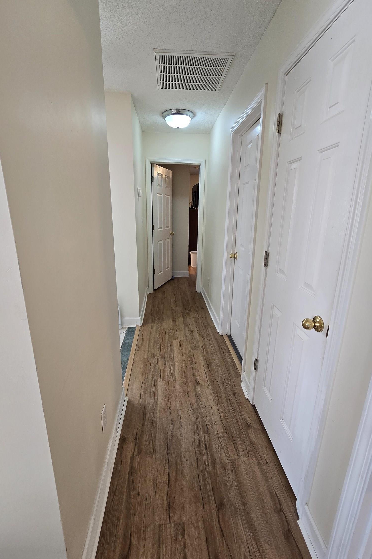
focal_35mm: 14
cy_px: 273
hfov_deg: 81.2
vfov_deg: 104.2
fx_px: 217
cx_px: 187
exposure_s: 1/60
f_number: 2.2
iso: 160
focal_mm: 2.2
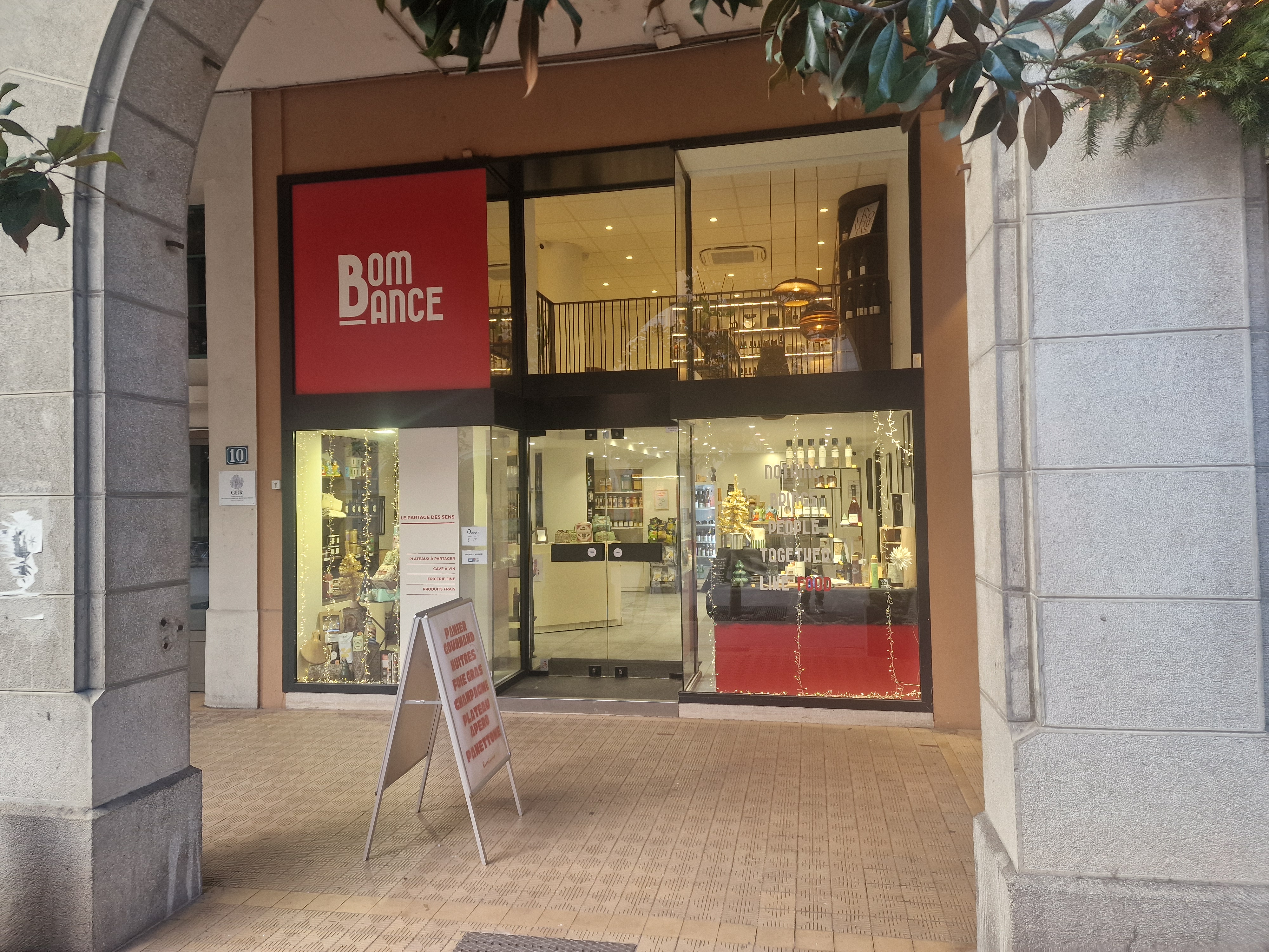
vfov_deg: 58.9
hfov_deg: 73.9
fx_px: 843
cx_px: 634
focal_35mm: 23
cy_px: 476
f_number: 1.8
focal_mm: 6.4
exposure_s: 1/100
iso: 200
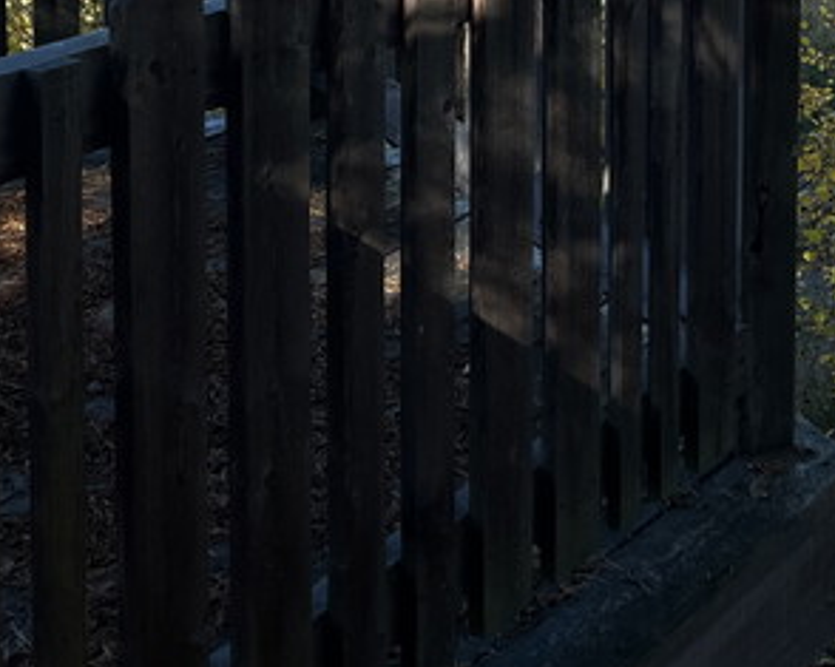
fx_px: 2050
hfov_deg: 23.0
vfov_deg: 17.0
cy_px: -275
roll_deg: -0.1
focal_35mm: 83
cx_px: 514
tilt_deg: -6.1
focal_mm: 5.7
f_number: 1.5
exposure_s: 1/3257
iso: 50
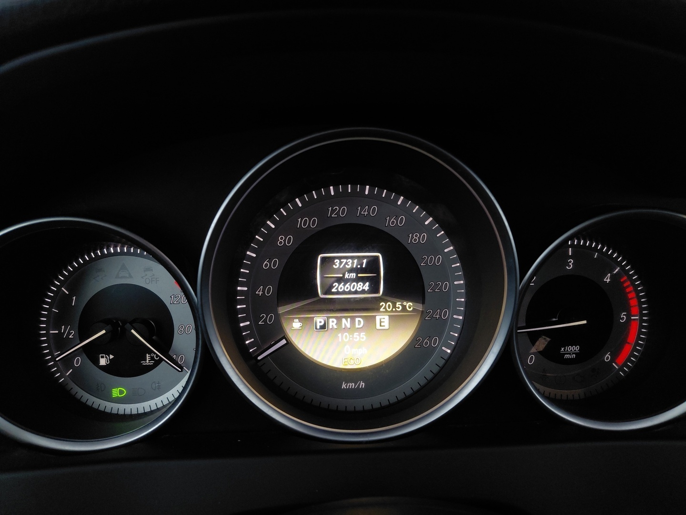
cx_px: 343
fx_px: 495
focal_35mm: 25
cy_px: 258
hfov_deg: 69.4
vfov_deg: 54.9
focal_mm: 4.69
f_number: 1.8
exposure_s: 1/50.1
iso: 250
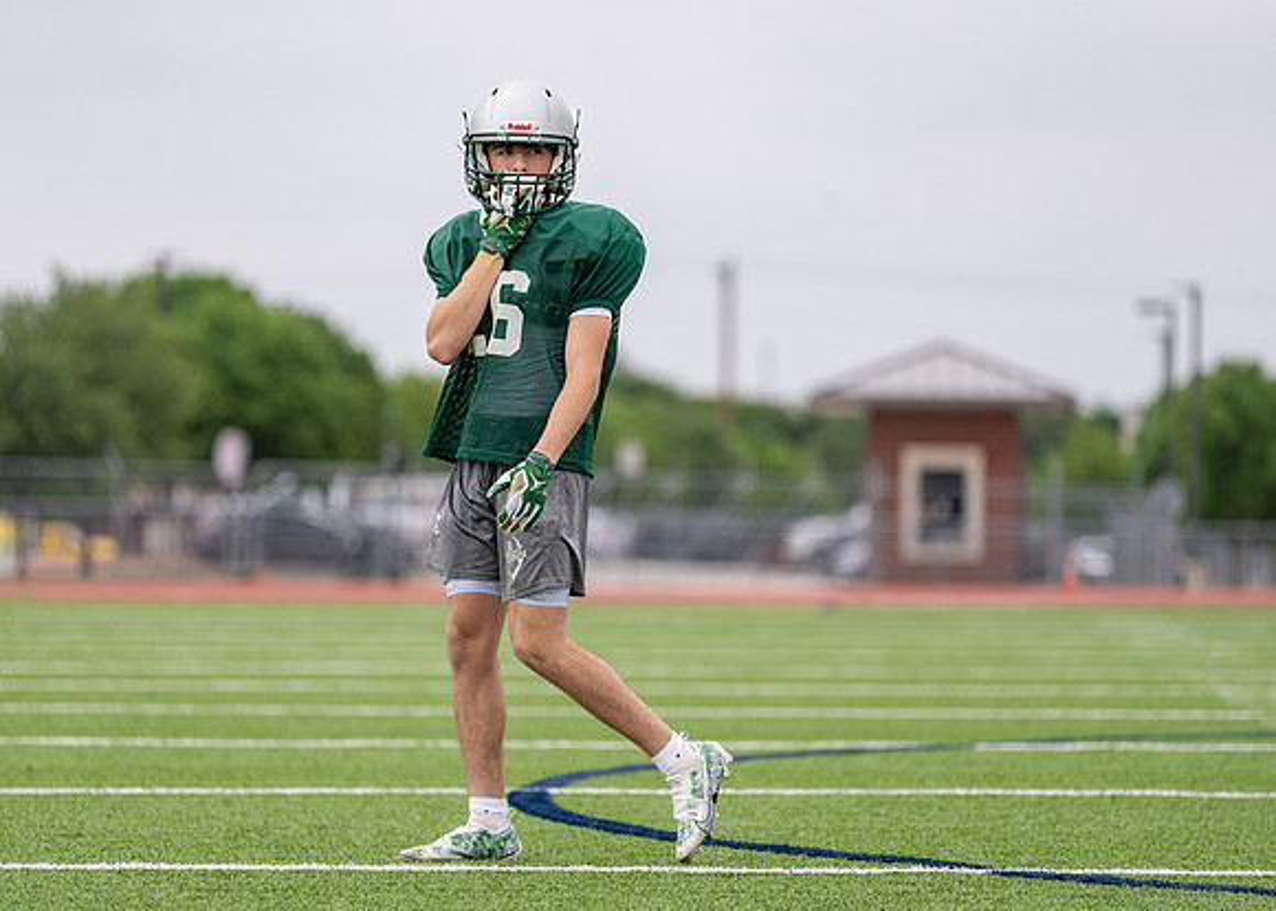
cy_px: 483
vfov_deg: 7.4
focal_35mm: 195
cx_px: 609
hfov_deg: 10.3
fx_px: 7054
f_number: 2.8
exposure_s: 1/2500
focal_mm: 167
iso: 200
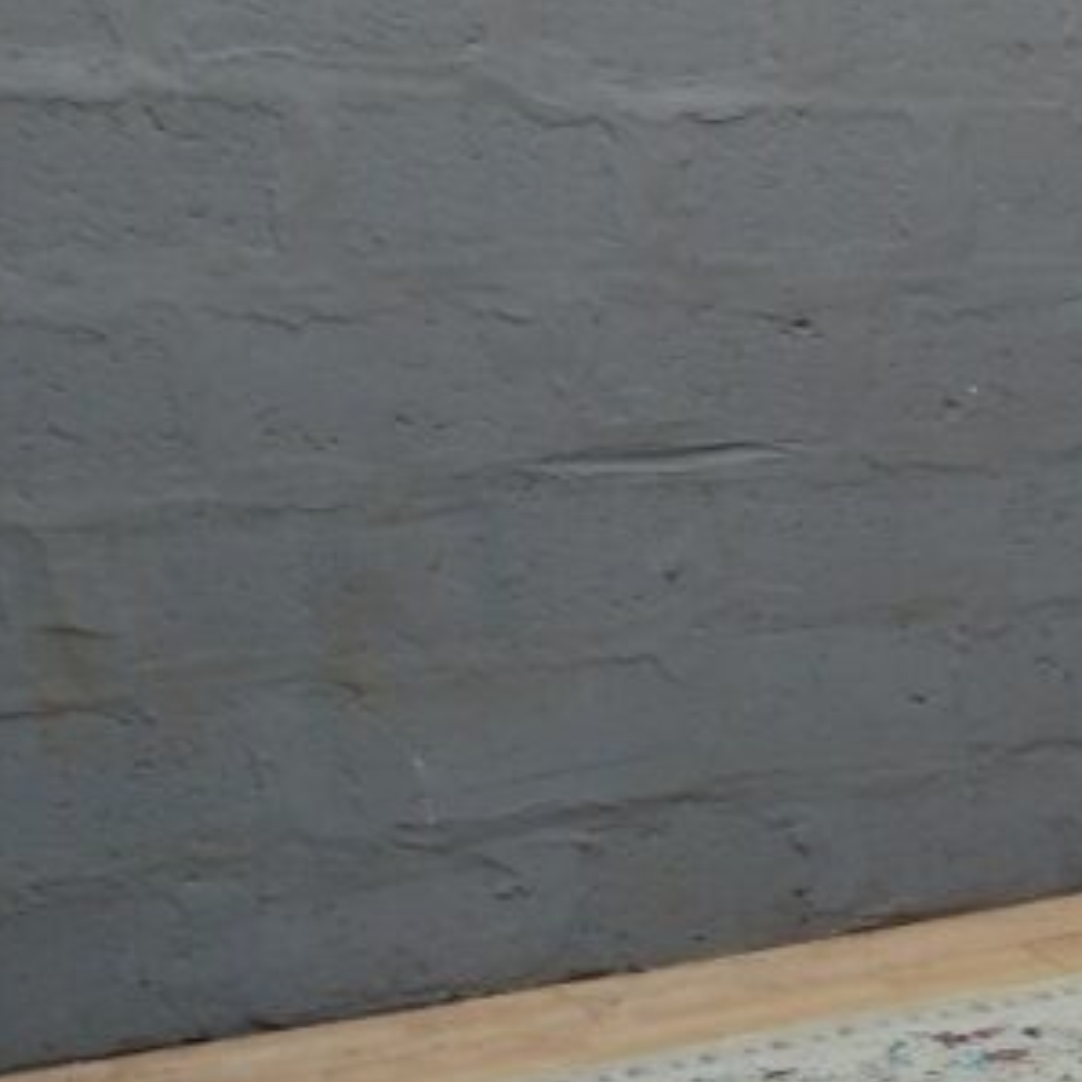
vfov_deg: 21.0
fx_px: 2794
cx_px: 1819
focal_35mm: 79
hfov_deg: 18.3
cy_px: 1147
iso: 394
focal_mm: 4.25
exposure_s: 1/20
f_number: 1.8
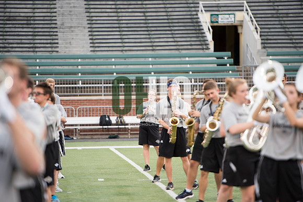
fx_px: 1684
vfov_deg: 6.9
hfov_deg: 10.3
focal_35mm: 200
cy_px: 101
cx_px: 152
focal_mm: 200
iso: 1000
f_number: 2.8
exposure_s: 1/1250
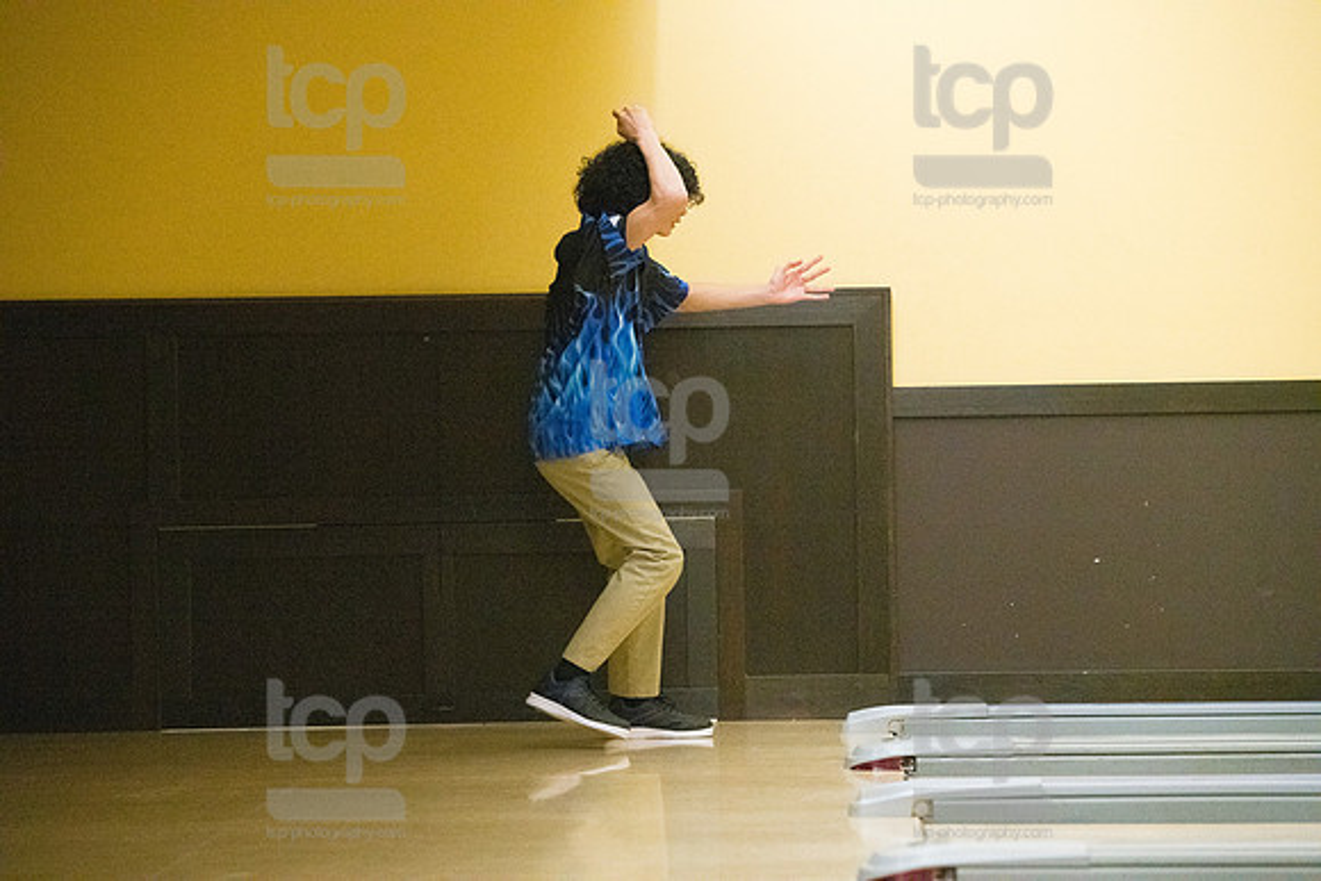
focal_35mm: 145
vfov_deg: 9.5
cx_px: 660
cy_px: 440
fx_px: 5322
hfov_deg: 14.2
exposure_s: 1/1000
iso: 10000
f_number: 4.5
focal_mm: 145
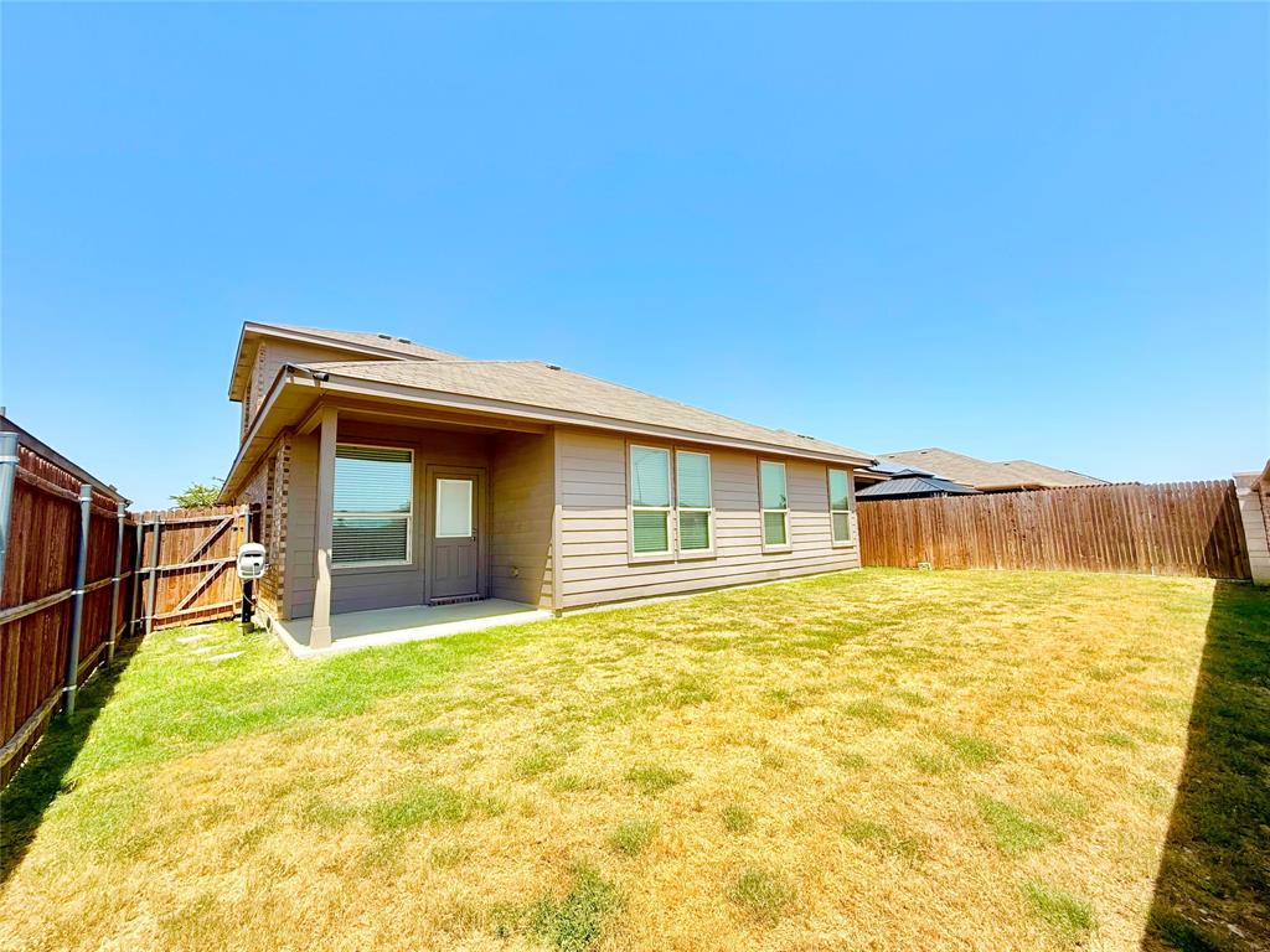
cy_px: 476
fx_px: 514
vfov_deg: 85.7
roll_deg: +2.0
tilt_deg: +6.4
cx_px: 635
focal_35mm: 14
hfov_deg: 102.1
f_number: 2.2
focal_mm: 2.22
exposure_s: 1/1656
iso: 50
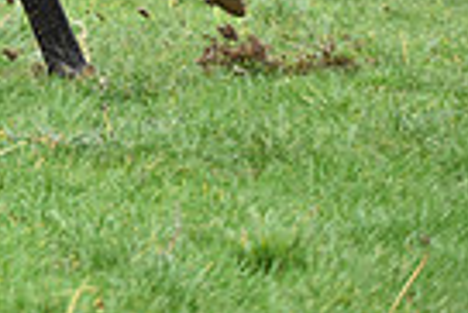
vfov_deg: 2.9
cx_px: -499
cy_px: -347
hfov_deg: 4.3
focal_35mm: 476
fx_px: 6195
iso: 2500
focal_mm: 112
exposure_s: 1/1250
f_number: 3.2
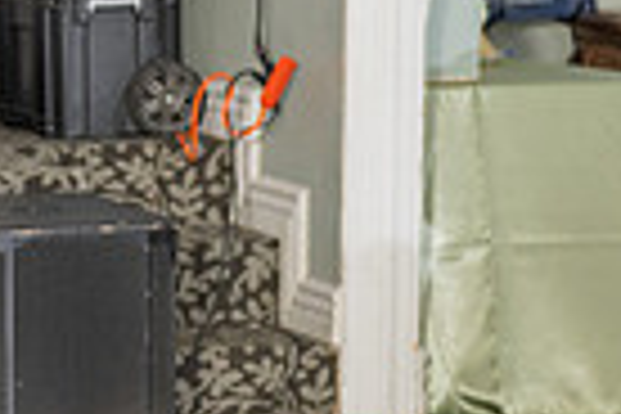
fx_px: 3898
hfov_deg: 8.7
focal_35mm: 226
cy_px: 275
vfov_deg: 6.1
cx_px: -570
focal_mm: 50
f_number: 3.5
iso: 500
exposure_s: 1/160
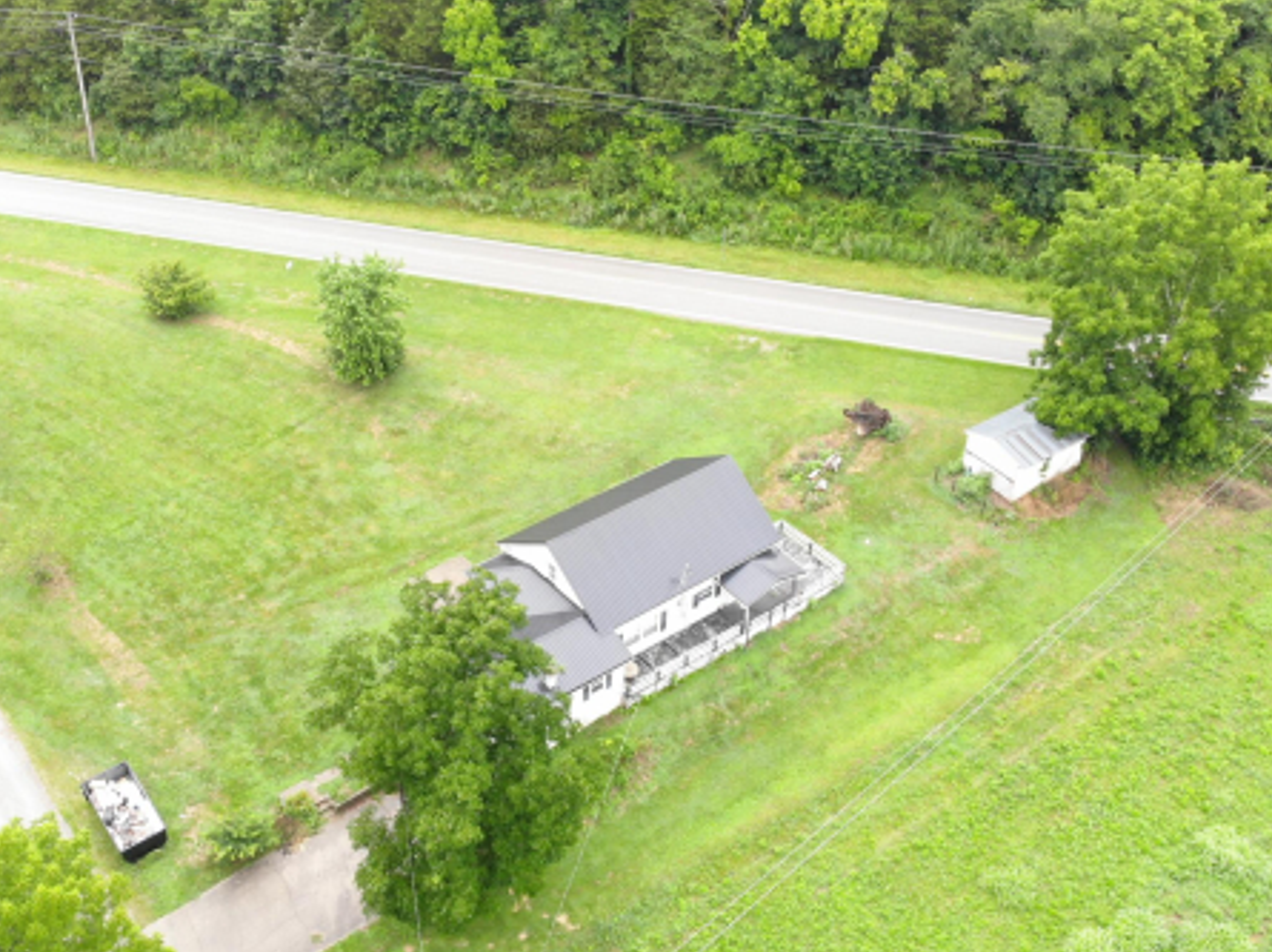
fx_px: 1322
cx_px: 530
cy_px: 409
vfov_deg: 39.5
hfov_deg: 51.2
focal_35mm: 36
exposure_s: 1/30
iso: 120
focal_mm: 4.5
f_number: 2.8
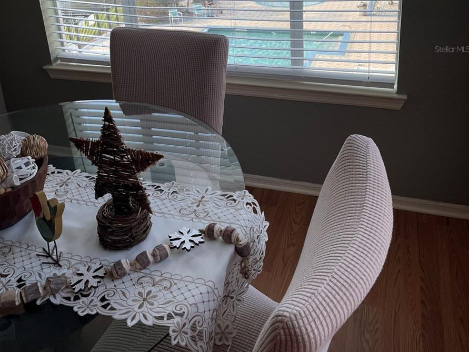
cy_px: 49
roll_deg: +4.0
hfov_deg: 52.6
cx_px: 235
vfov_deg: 38.5
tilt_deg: -18.7
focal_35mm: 35
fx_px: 474
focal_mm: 4.2
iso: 32
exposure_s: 1/673
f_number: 1.6
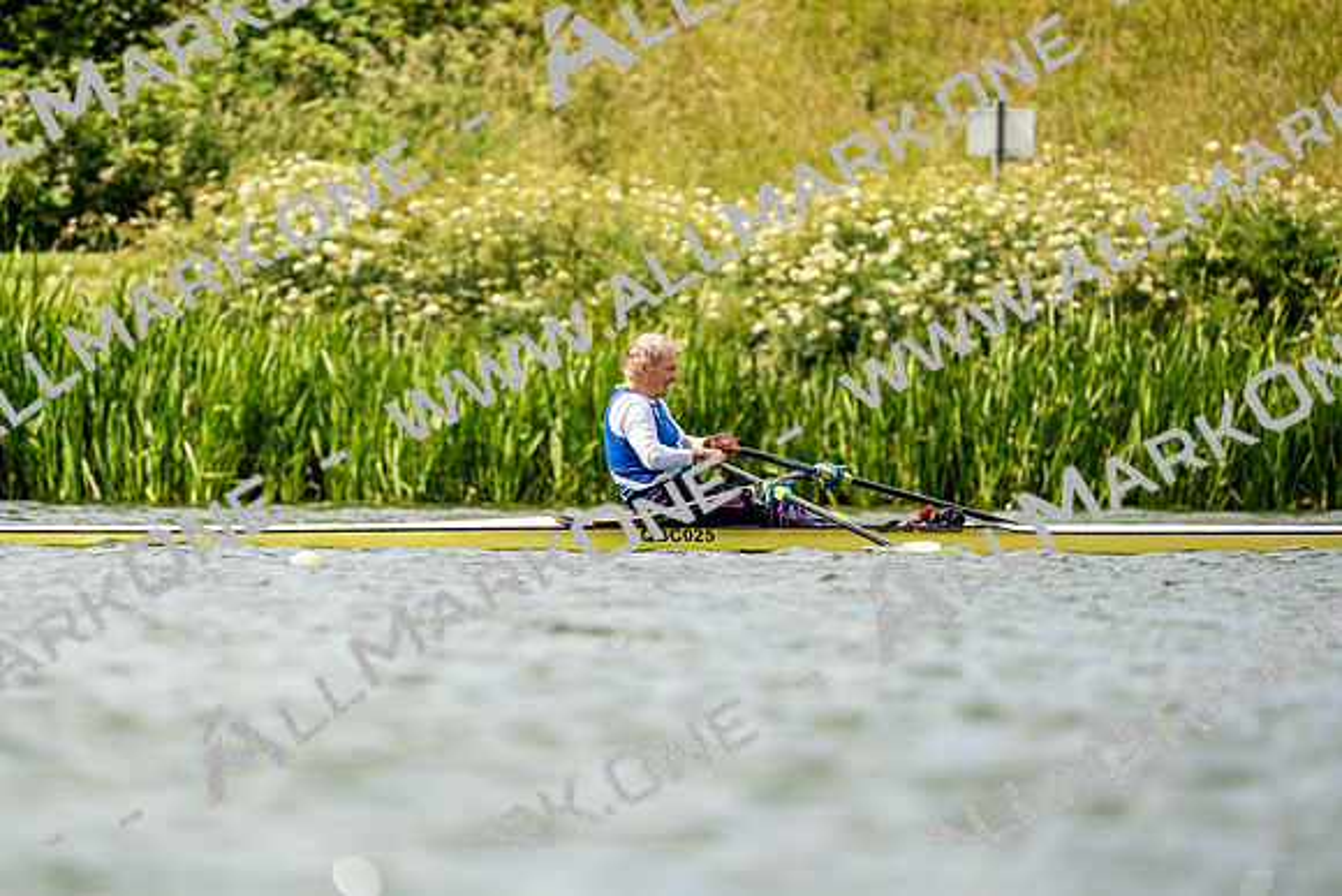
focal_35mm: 600
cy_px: 448
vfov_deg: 2.3
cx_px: 671
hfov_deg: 3.4
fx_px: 22371
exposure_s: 1/2000
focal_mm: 600
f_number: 6.3
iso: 320
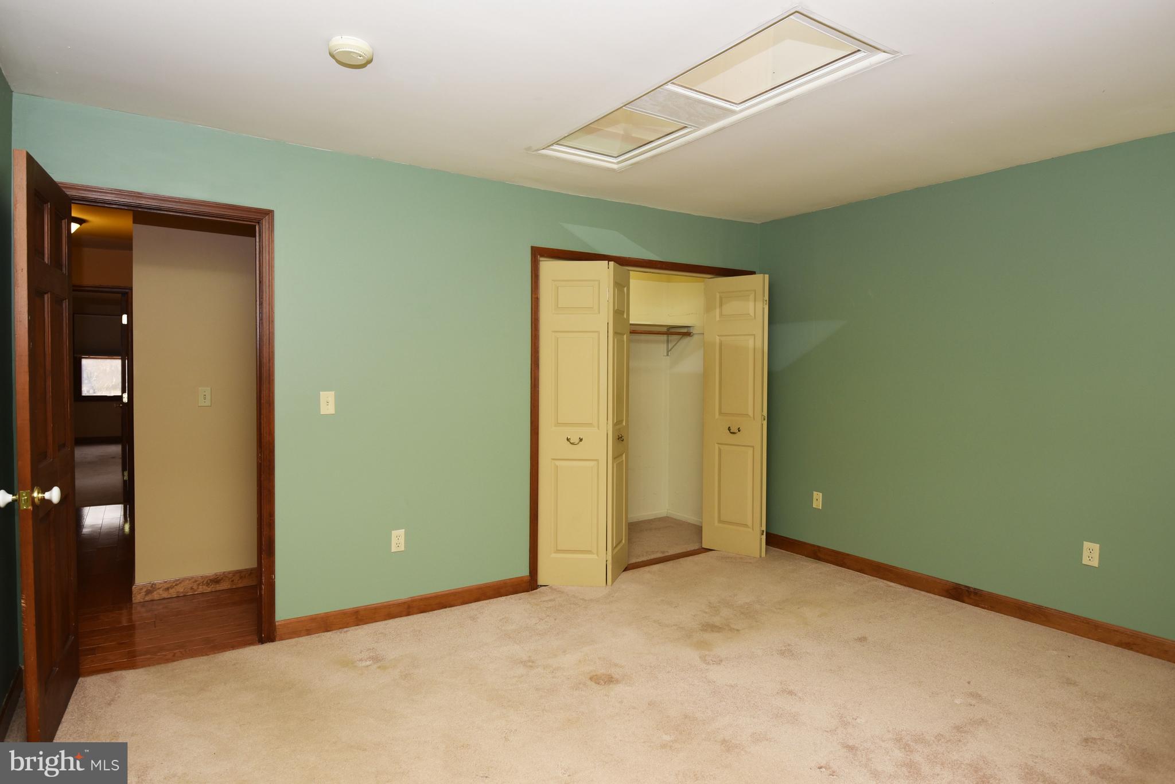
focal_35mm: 20
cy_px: 392
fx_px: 653
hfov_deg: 84.0
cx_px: 588
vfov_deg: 62.0
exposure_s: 1/60
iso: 400
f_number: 5.6
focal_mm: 20
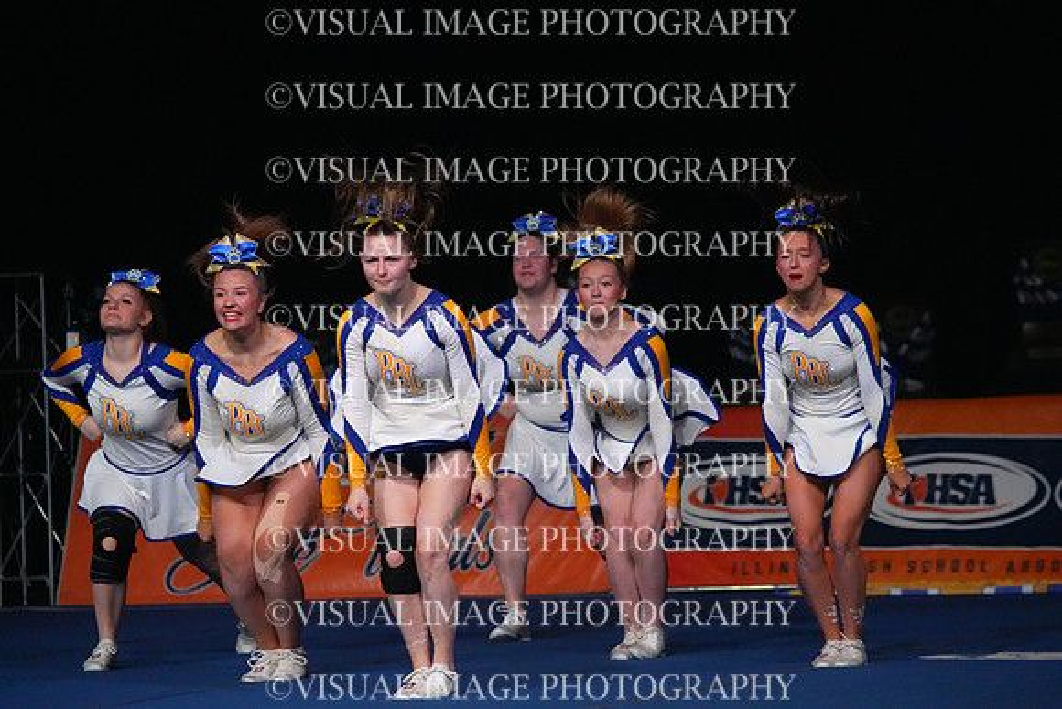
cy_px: 354
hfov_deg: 8.8
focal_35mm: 235
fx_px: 6934
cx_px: 531
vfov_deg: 5.9
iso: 16000
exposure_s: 1/1250
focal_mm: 235
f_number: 5.6
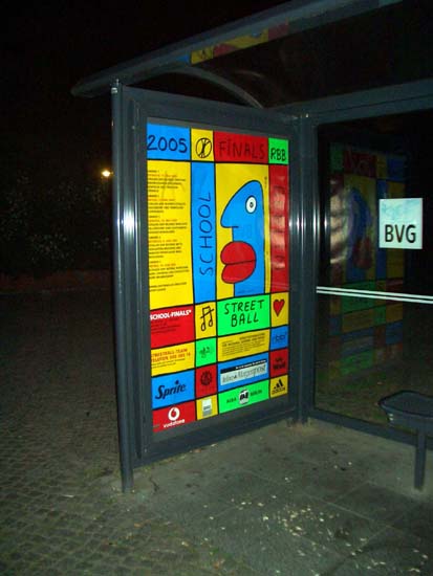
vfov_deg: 52.6
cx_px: 216
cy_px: 288
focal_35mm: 35
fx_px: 583
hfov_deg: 40.7
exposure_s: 1/60
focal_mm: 5.8
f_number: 2.6
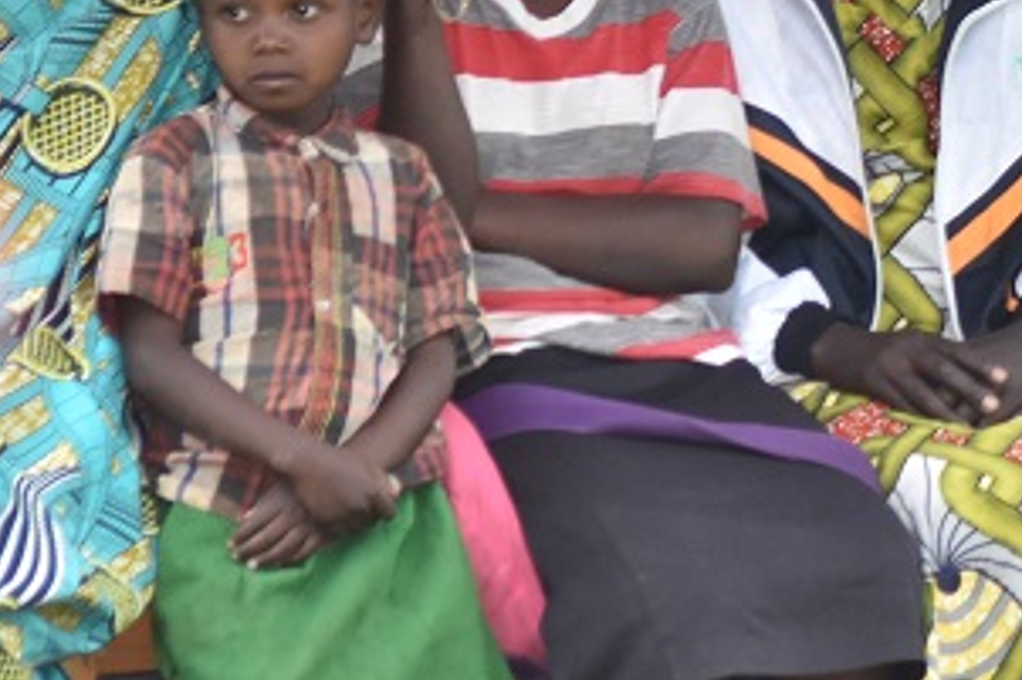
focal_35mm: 546
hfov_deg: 3.8
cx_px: 1594
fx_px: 15491
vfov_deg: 2.5
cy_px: -345
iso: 800
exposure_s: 1/100
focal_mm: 110
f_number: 5
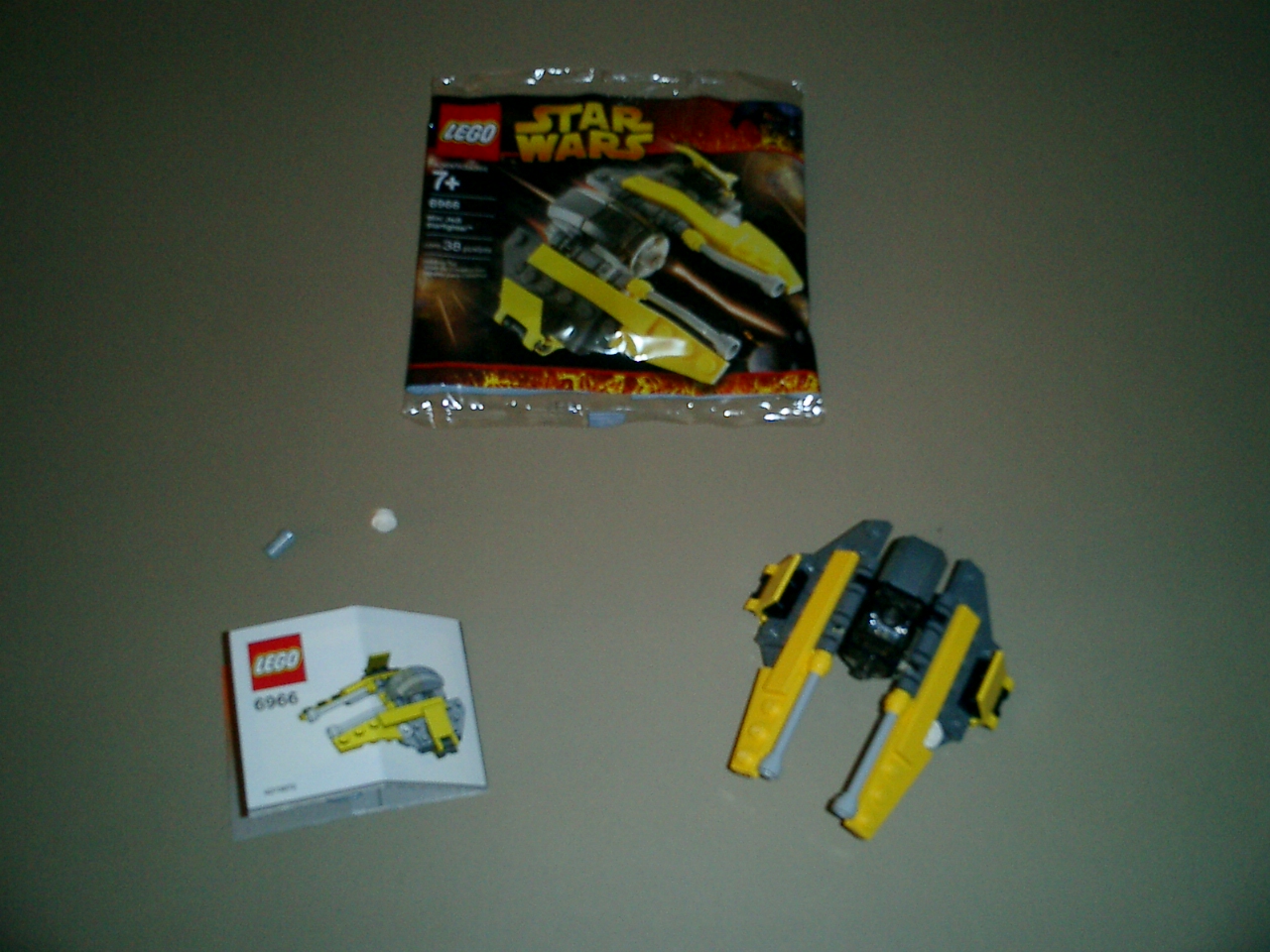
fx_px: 1321
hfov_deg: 51.4
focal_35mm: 36
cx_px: 635
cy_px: 476
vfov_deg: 39.7
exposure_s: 1/30
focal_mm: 7.5
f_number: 3.2
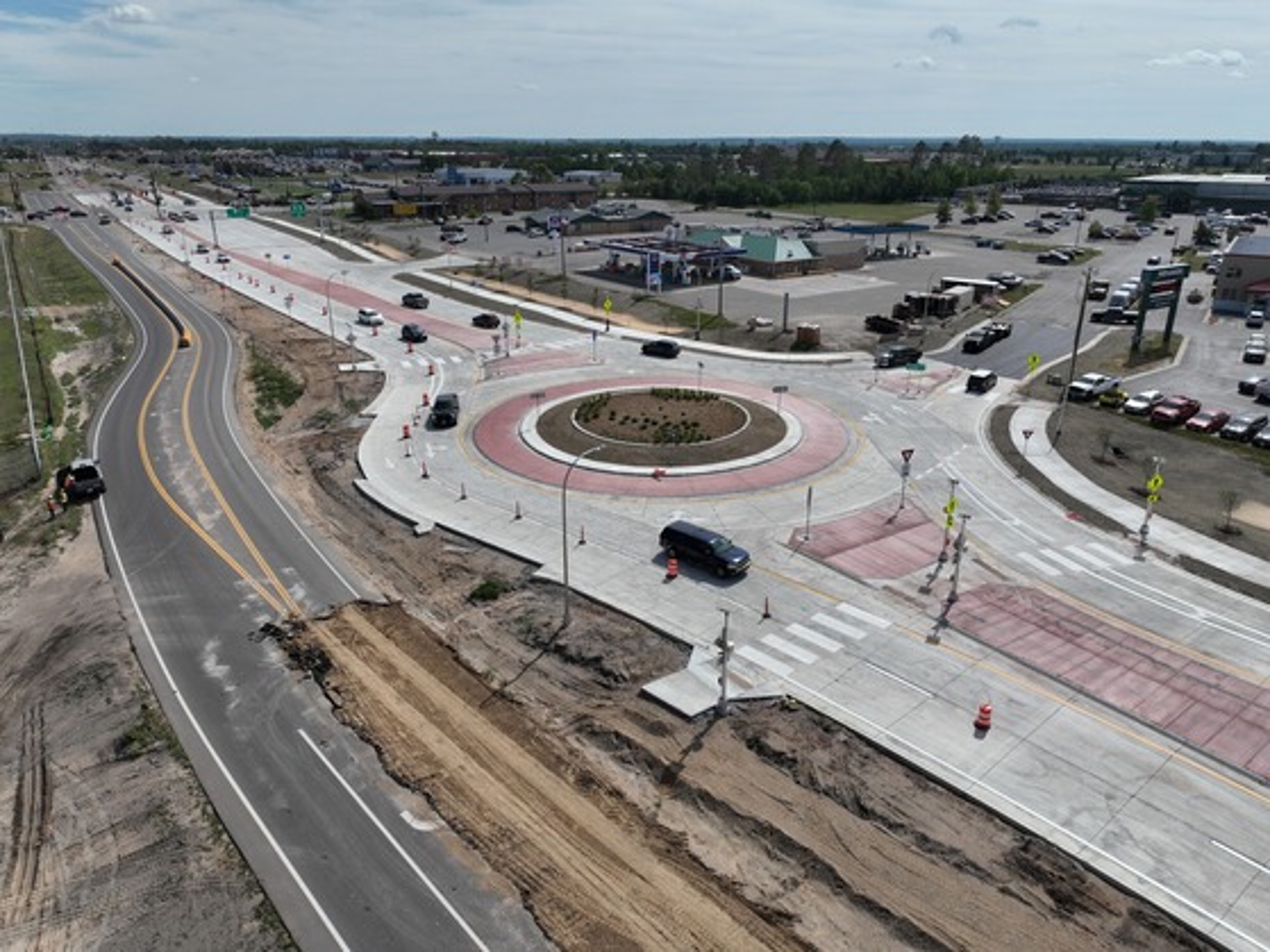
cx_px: 635
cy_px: 476
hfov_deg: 71.6
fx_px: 880
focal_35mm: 24
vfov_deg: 56.8
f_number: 2.8
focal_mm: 12.29
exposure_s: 1/3200
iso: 110
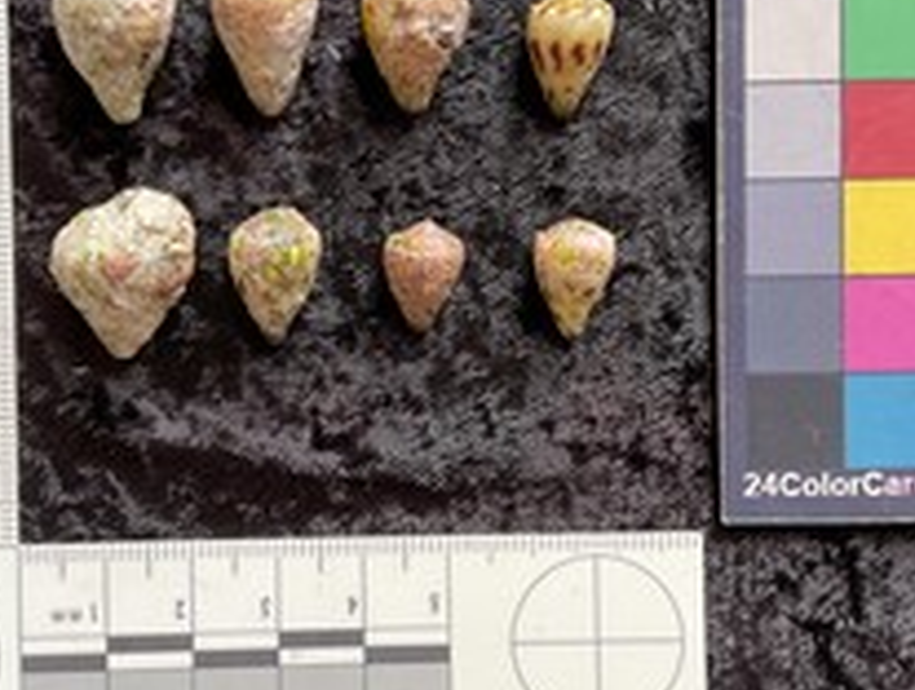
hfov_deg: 38.8
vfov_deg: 29.7
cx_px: 420
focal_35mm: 49
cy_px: 299
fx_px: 1297
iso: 64
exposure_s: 1/120
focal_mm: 3
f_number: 1.8
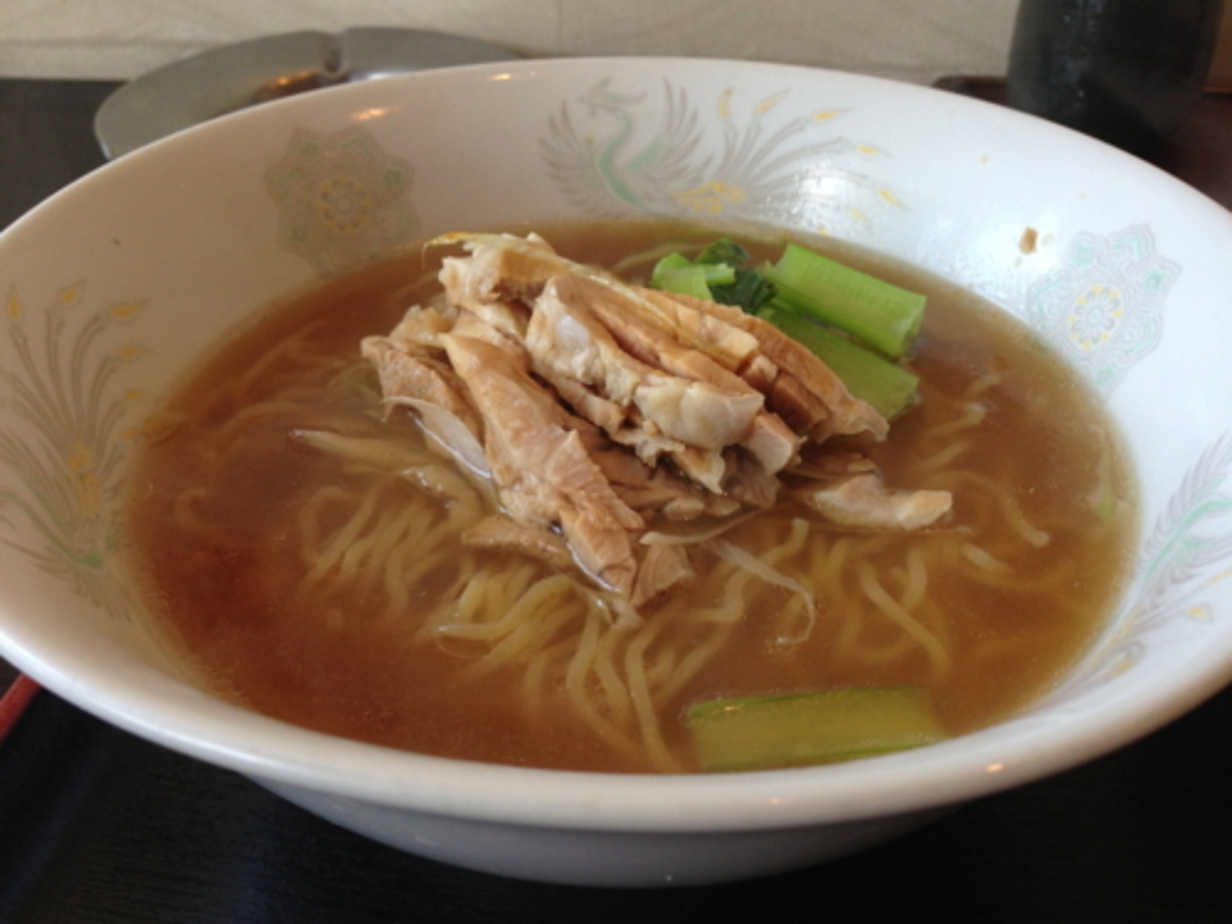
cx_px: 616
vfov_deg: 42.9
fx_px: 1174
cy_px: 462
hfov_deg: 55.4
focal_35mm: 33
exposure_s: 1/60
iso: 64
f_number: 2.4
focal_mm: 4.13
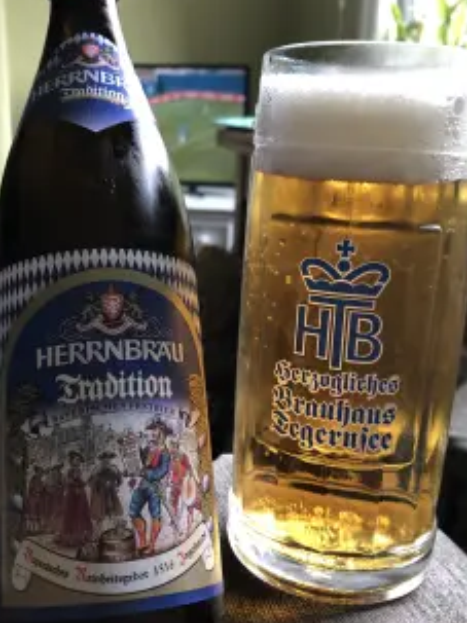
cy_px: 300
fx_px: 666
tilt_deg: -16.5
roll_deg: -0.6
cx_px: 193
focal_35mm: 37
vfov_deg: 50.1
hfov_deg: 38.5
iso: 40
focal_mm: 3.99
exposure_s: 1/21
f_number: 1.8
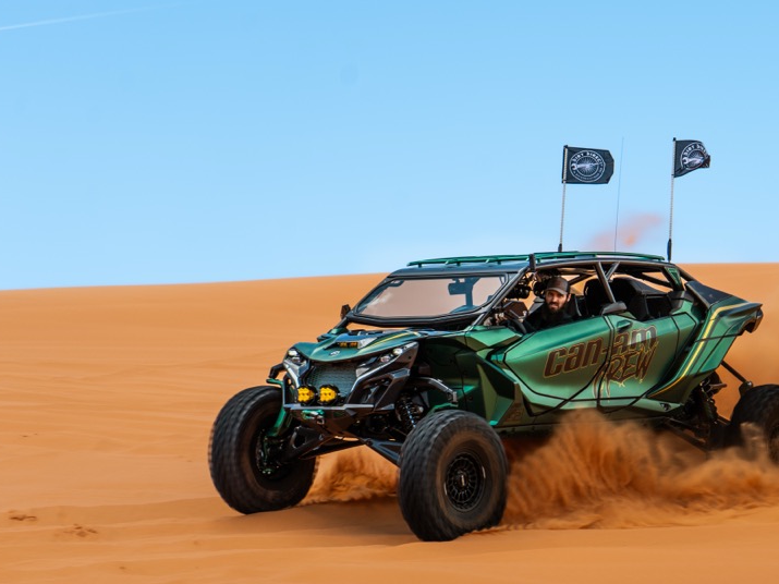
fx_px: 2543
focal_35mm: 113
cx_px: 621
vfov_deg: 13.1
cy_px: 323
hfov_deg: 17.3
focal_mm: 70
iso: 100
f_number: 5.6
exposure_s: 1/320
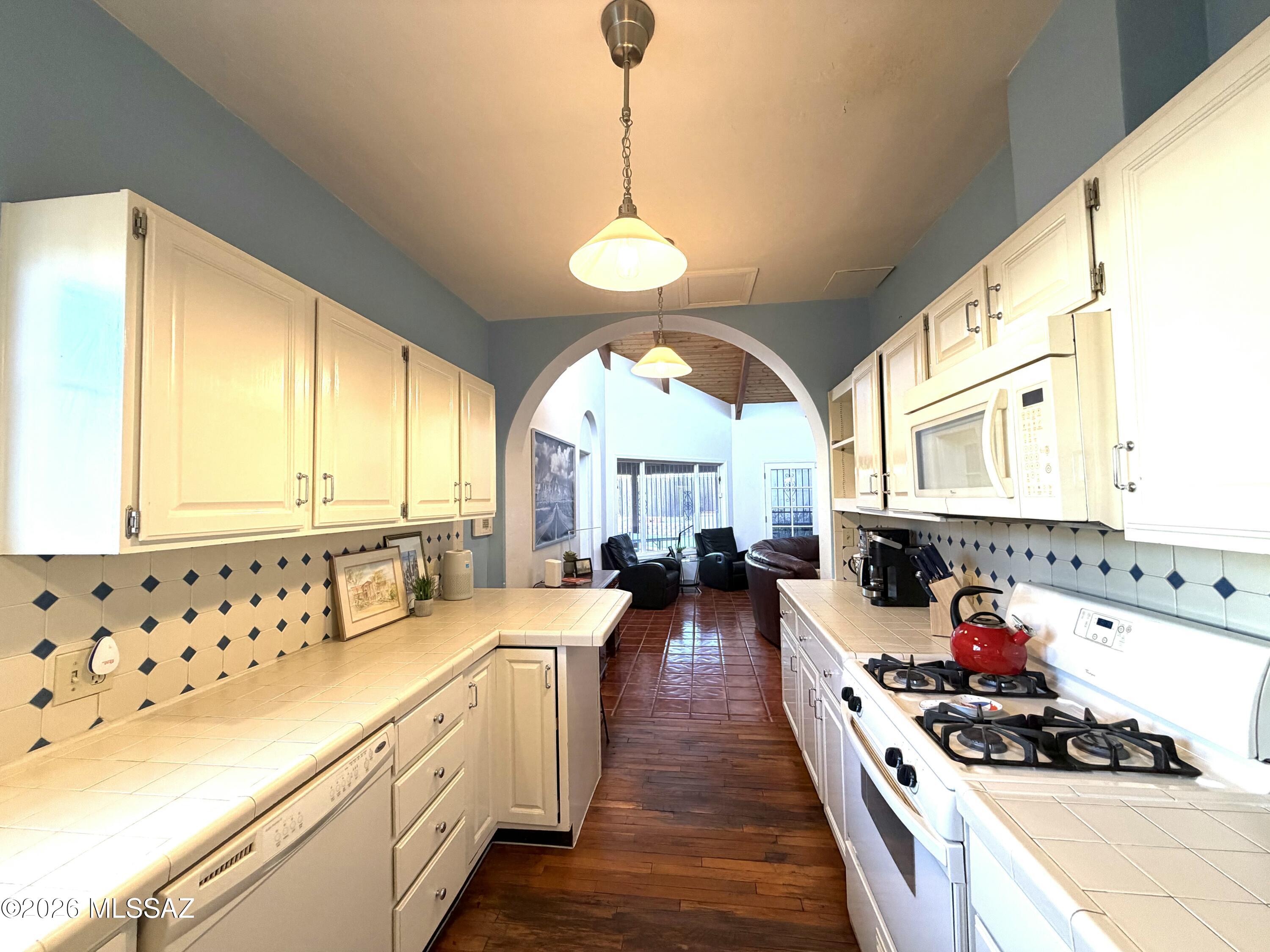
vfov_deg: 85.7
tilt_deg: +3.1
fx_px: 514
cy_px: 476
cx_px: 635
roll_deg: +0.8
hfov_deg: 102.1
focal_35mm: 14
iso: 200
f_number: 2.2
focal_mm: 2.22
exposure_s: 1/60
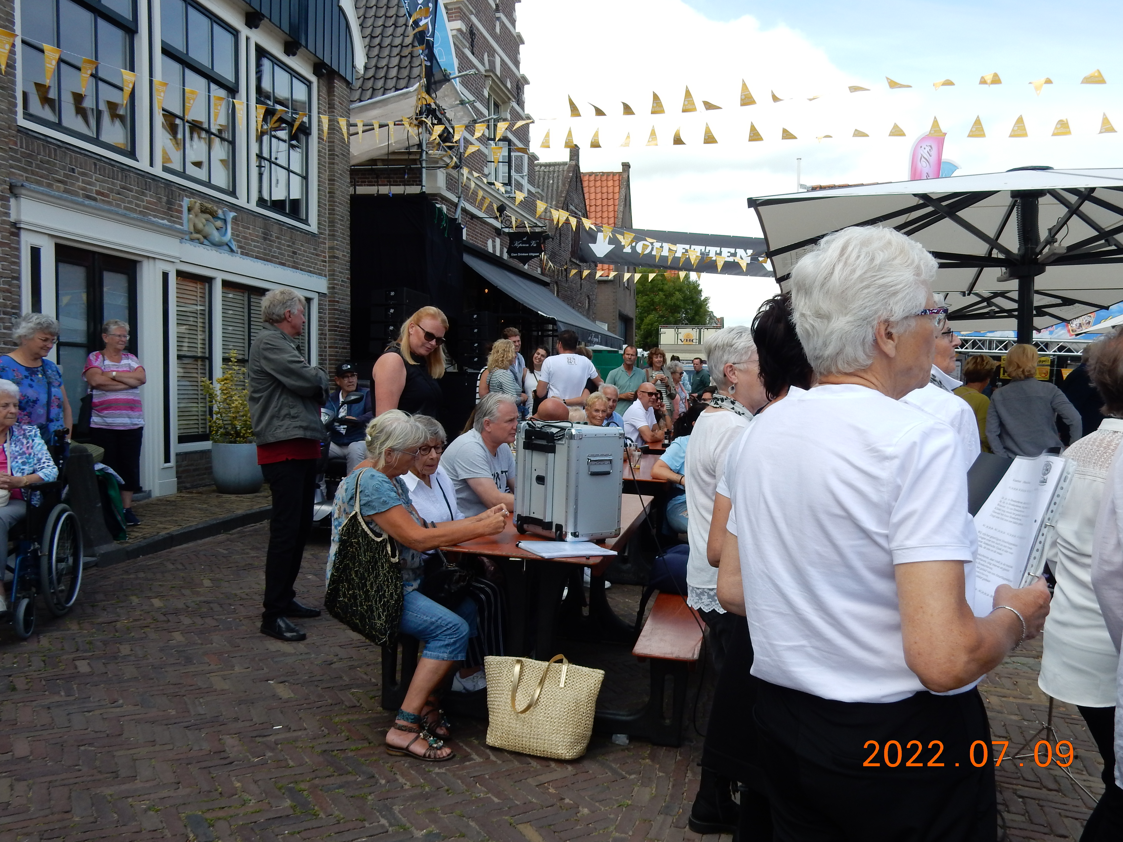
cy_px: 421
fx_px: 973
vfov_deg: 46.8
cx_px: 562
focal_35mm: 30
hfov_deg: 60.0
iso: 125
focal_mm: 5.4
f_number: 4
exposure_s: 1/500
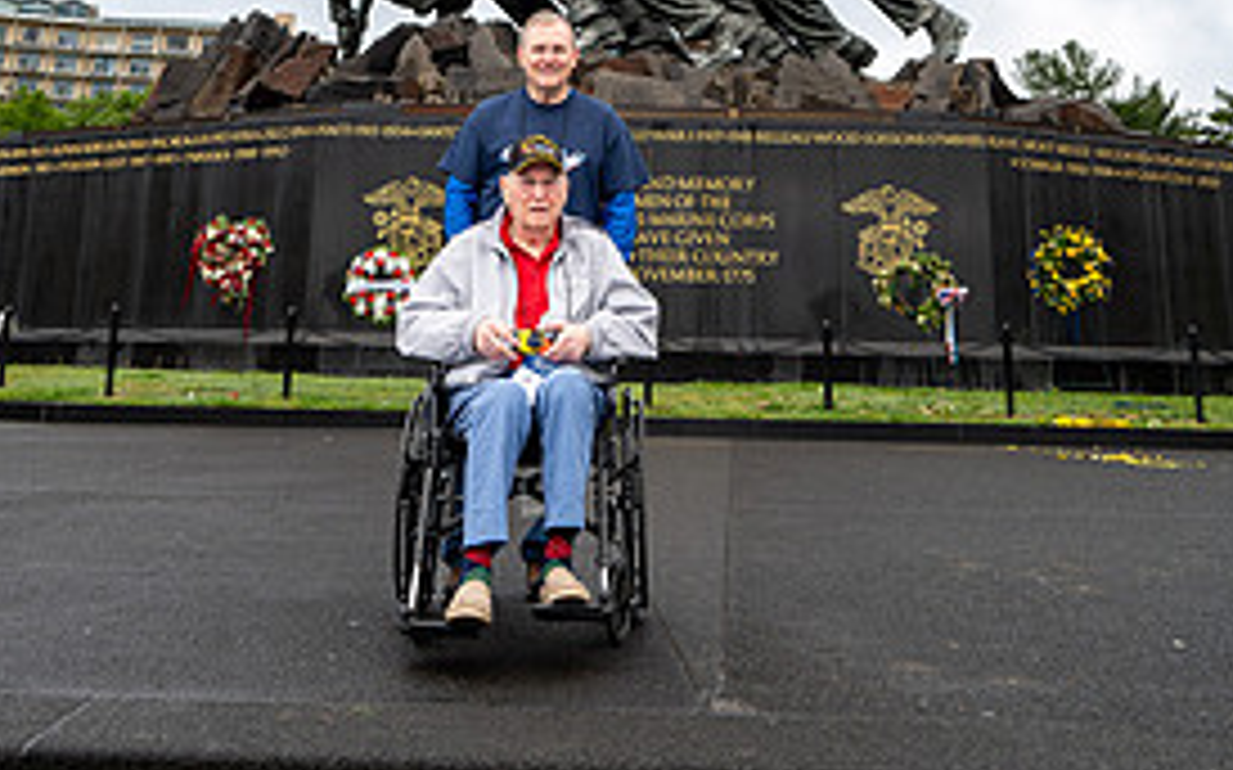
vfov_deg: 23.0
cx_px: 587
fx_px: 1713
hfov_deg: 39.6
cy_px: -185
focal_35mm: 51
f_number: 6.3
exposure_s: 1/100
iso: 180
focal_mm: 30.5
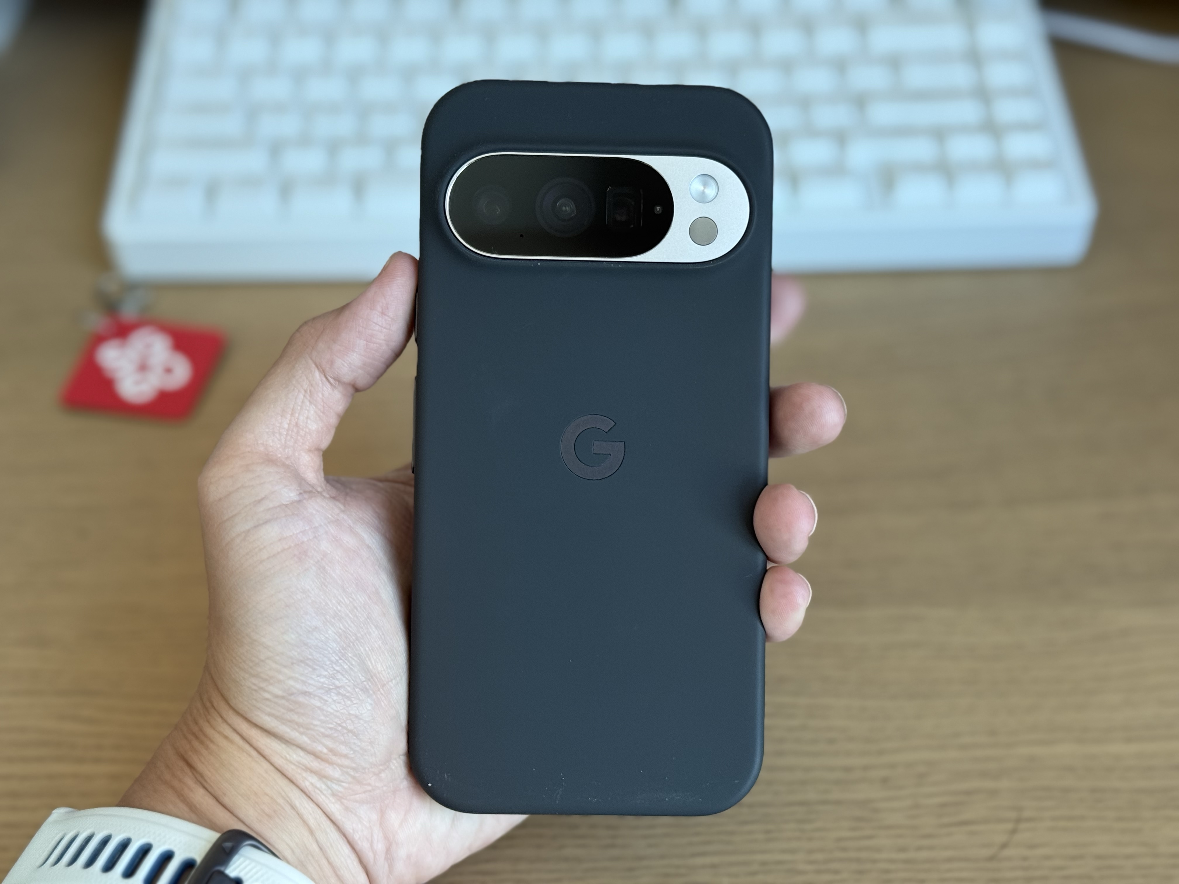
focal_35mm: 48
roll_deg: -0.9
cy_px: 442
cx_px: 590
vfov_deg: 30.3
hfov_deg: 39.7
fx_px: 1635
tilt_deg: -44.7
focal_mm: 6.76
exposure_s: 1/60
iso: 160
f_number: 1.78
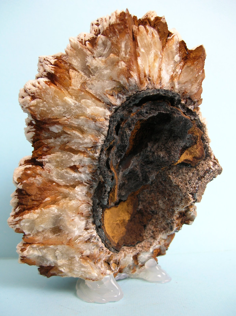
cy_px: 158
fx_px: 328
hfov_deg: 39.6
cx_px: 118
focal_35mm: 36
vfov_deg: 51.4
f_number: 2.7
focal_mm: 6
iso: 50
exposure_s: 1/23.8
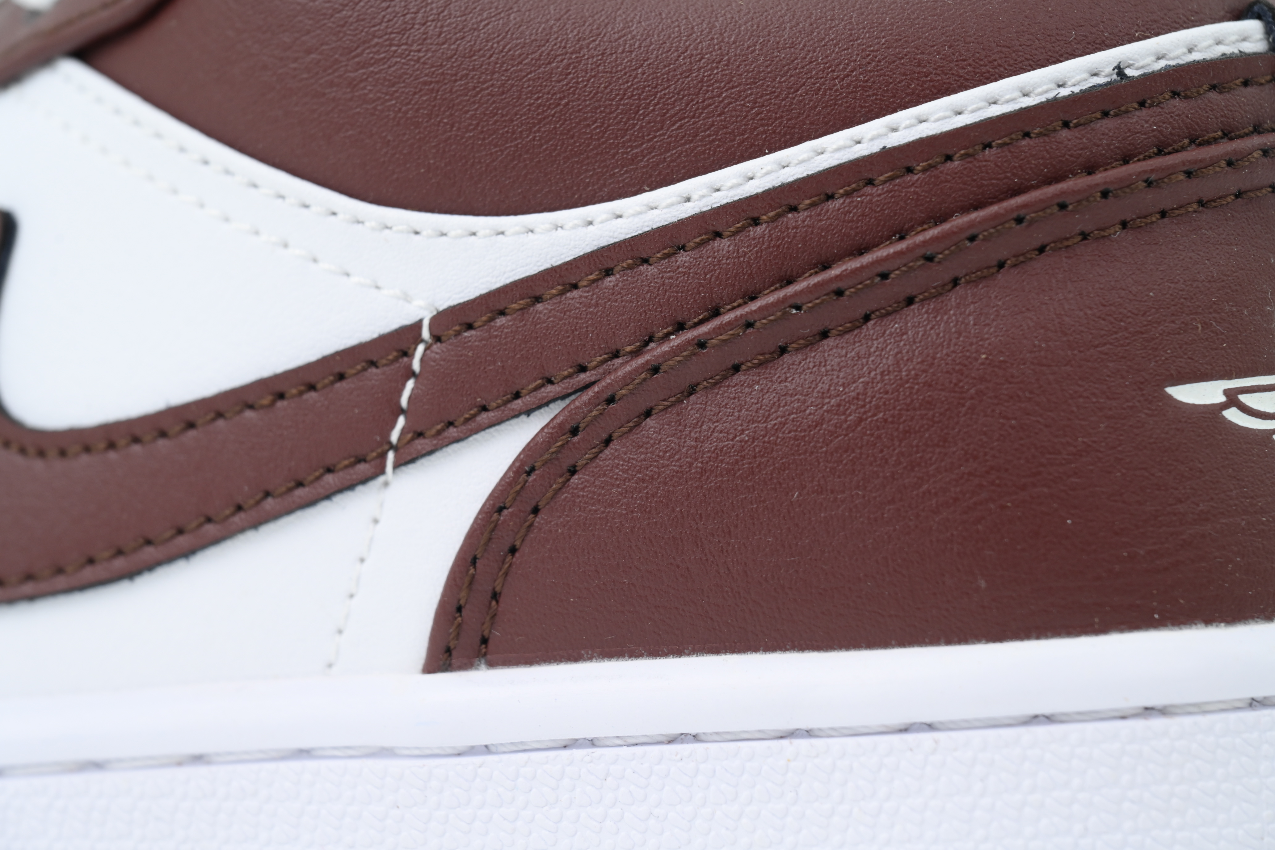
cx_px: 638
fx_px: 4250
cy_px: 425
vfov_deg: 11.4
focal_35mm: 120
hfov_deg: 17.1
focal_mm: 120
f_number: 10
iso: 400
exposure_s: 1/100
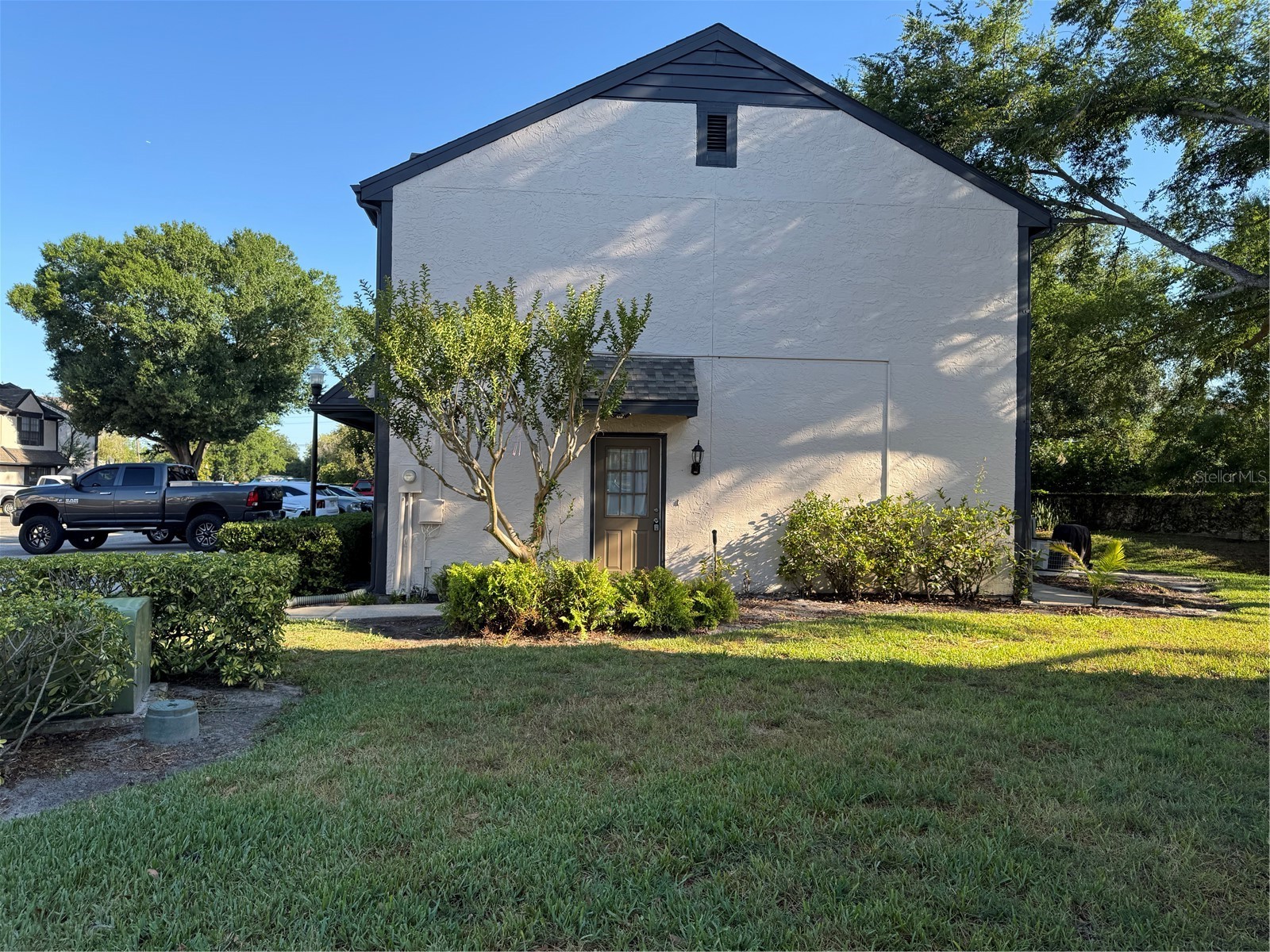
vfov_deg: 56.8
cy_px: 476
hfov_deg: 71.6
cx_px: 635
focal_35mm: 24
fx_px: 881
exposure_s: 1/966
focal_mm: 6.76
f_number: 1.78
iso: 80
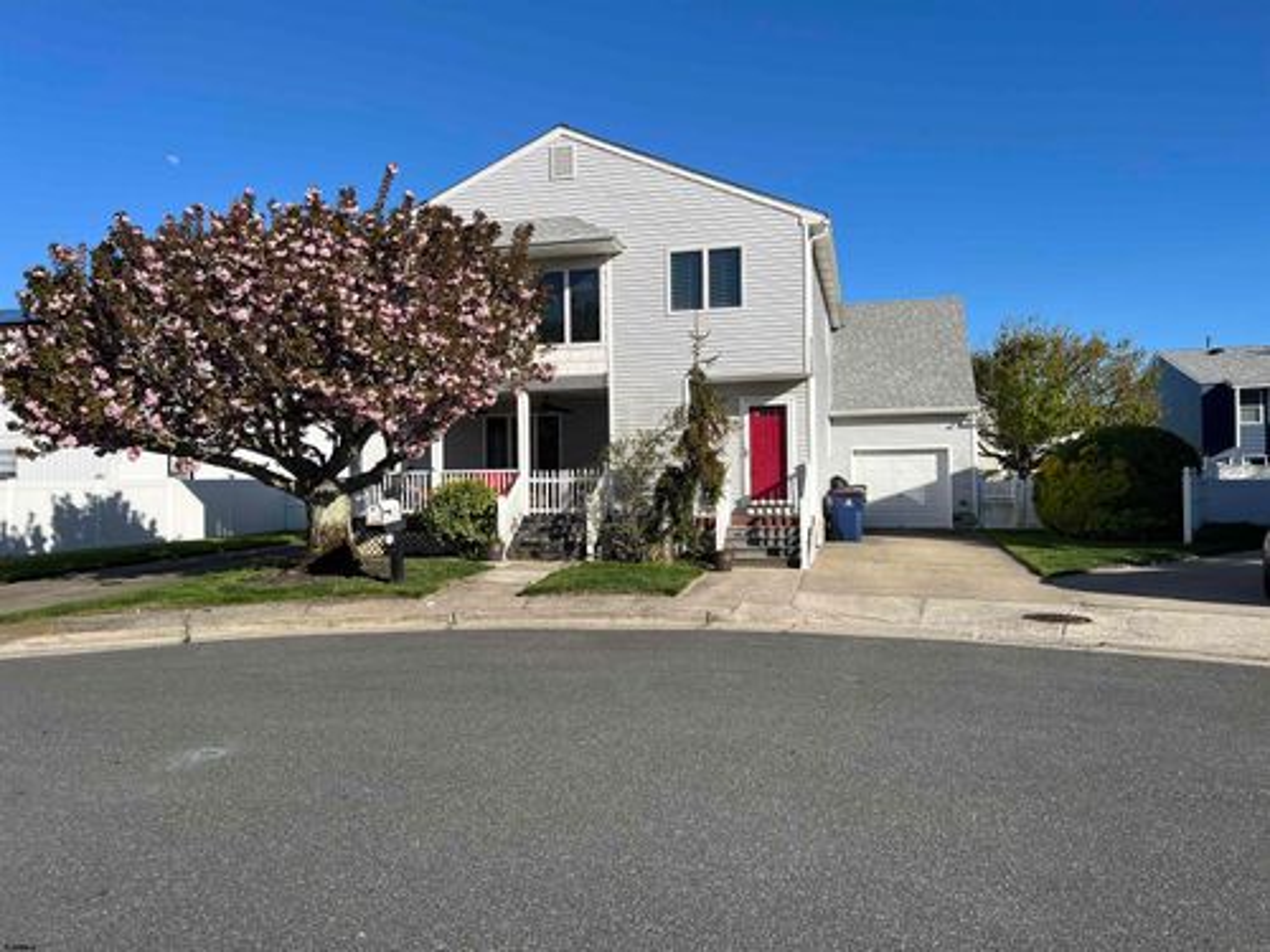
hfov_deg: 67.3
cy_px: 476
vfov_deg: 53.1
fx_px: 954
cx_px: 635
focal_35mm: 26
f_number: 1.5
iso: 50
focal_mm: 5.7
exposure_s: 1/5076
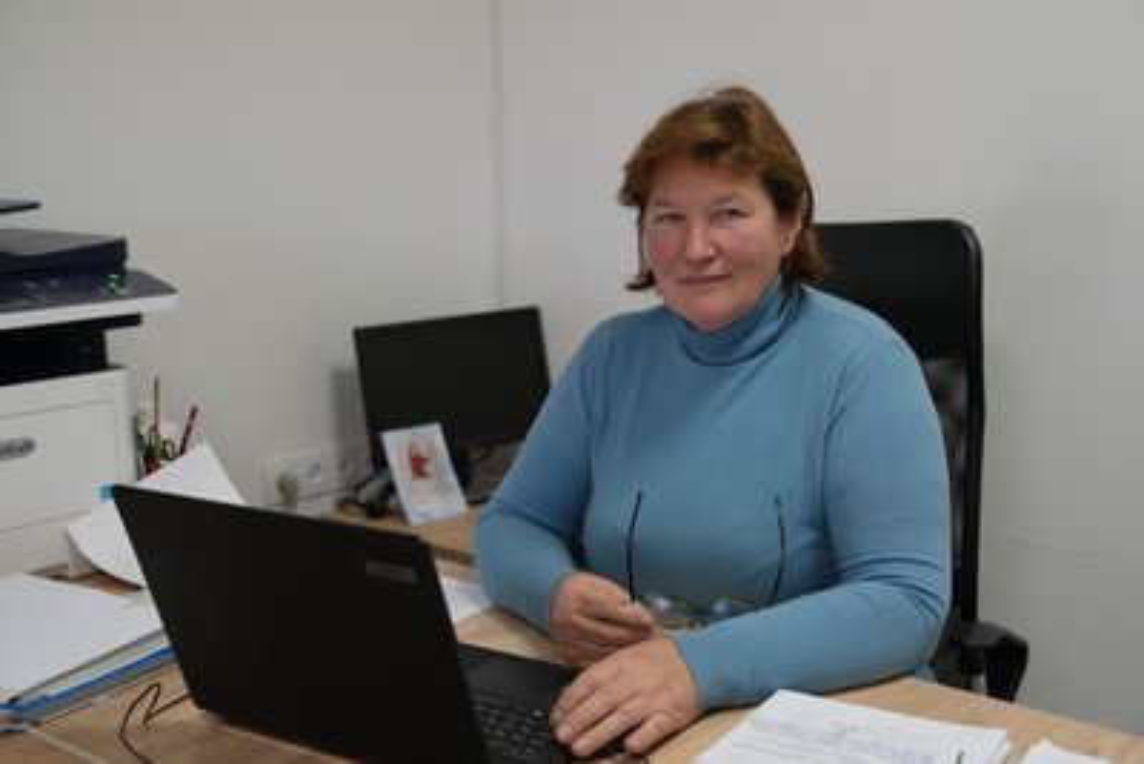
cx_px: 572
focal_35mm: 46
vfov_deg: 29.3
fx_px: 1462
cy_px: 382
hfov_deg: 42.7
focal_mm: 46
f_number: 4
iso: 1000
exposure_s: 1/250
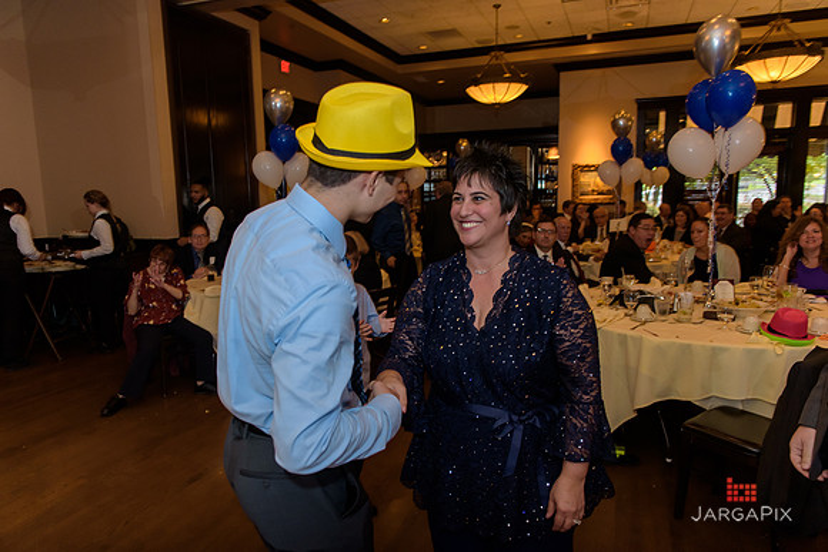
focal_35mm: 24
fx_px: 552
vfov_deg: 53.2
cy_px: 276
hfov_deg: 73.7
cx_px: 414
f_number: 3.2
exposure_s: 1/125
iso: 1600
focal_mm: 24
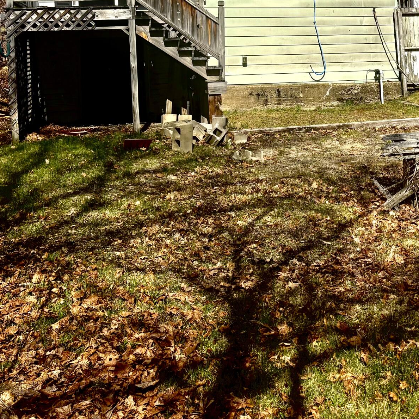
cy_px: 47
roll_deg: +2.6
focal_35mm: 58
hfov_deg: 28.7
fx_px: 794
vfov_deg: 28.5
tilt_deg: -0.2
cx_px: 350
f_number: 1.6
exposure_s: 1/5952
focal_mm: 5.96
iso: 50
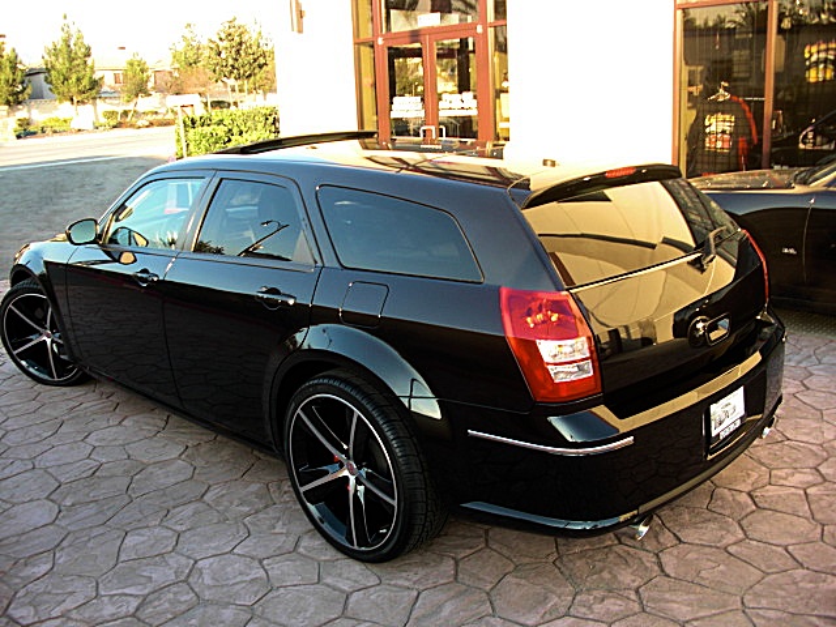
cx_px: 418
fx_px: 869
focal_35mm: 36
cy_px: 314
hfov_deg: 51.4
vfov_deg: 39.7
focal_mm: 6.3
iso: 50
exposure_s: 1/60
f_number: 2.8
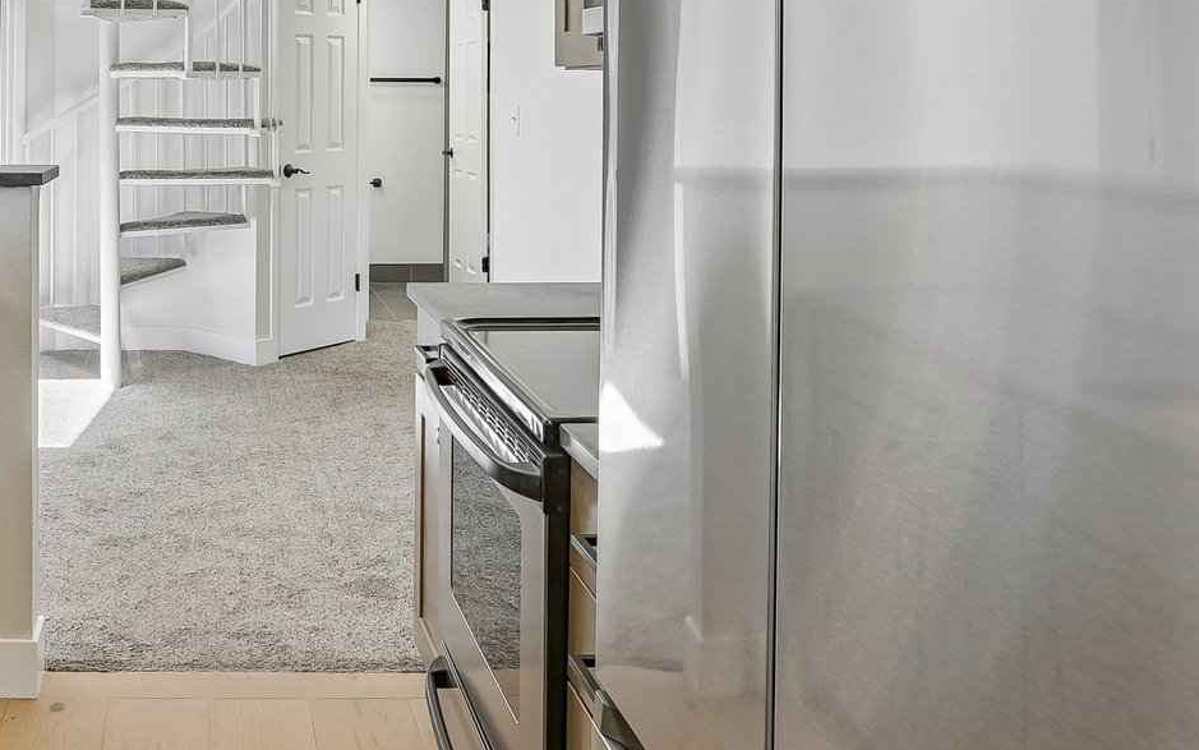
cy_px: 91
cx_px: 193
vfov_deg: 30.7
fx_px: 1307
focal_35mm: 40
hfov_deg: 46.0
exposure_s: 1/40
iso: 400
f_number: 8
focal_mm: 18
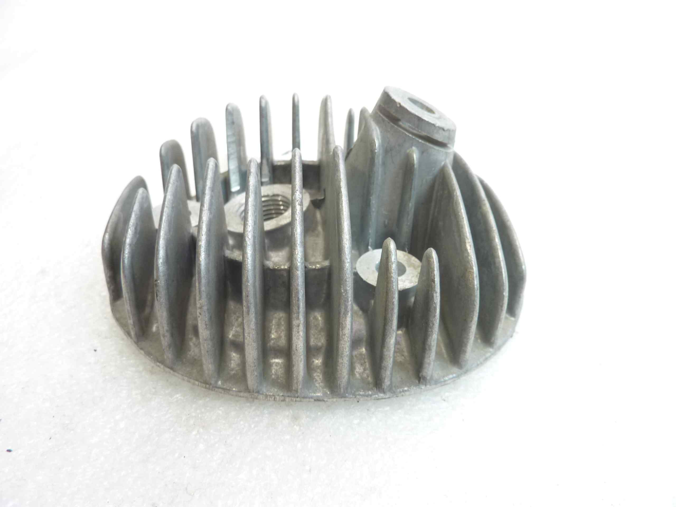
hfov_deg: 69.4
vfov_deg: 54.9
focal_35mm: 25
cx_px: 338
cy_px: 254
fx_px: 488
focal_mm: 4.1
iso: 125
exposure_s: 1/10
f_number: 3.3
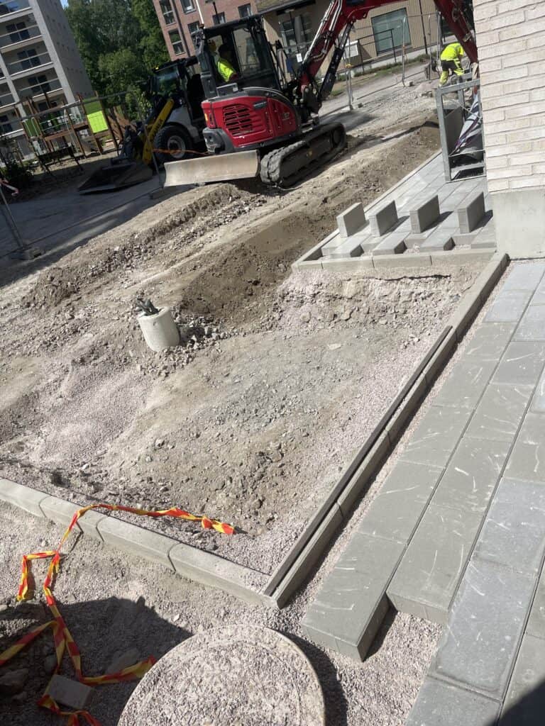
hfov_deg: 54.9
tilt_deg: -23.8
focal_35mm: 25
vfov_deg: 69.4
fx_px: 525
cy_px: 363
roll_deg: +18.4
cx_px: 272
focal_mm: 5.1
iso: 32
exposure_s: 1/5376
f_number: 1.6
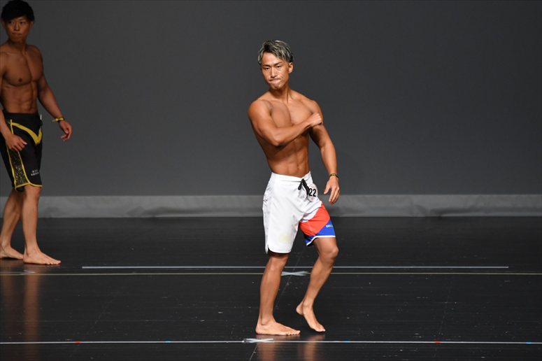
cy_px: 180
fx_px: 5192
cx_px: 271
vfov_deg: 4.0
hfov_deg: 6.0
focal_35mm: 345
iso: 2000
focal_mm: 230
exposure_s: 1/400
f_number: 5.6
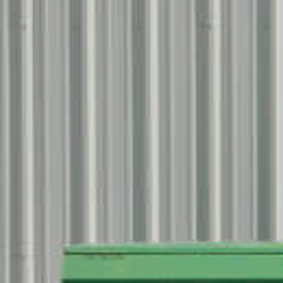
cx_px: 577
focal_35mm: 258
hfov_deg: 6.6
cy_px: 440
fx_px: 2386
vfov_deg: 6.7
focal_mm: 12.6
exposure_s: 1/800
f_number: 4
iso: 80
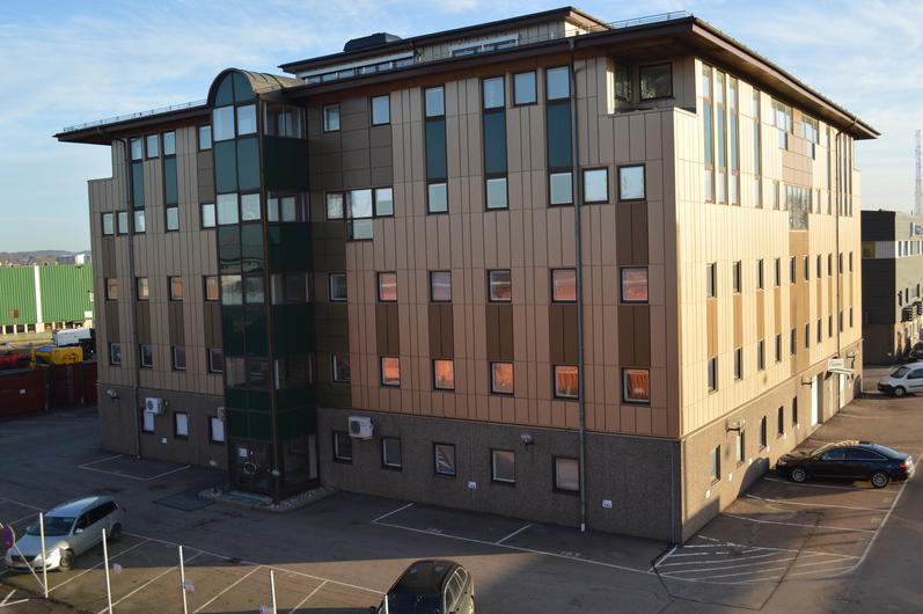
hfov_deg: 57.3
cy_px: 307
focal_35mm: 33
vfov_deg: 39.9
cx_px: 462
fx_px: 845
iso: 100
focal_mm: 22
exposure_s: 1/200
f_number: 6.3
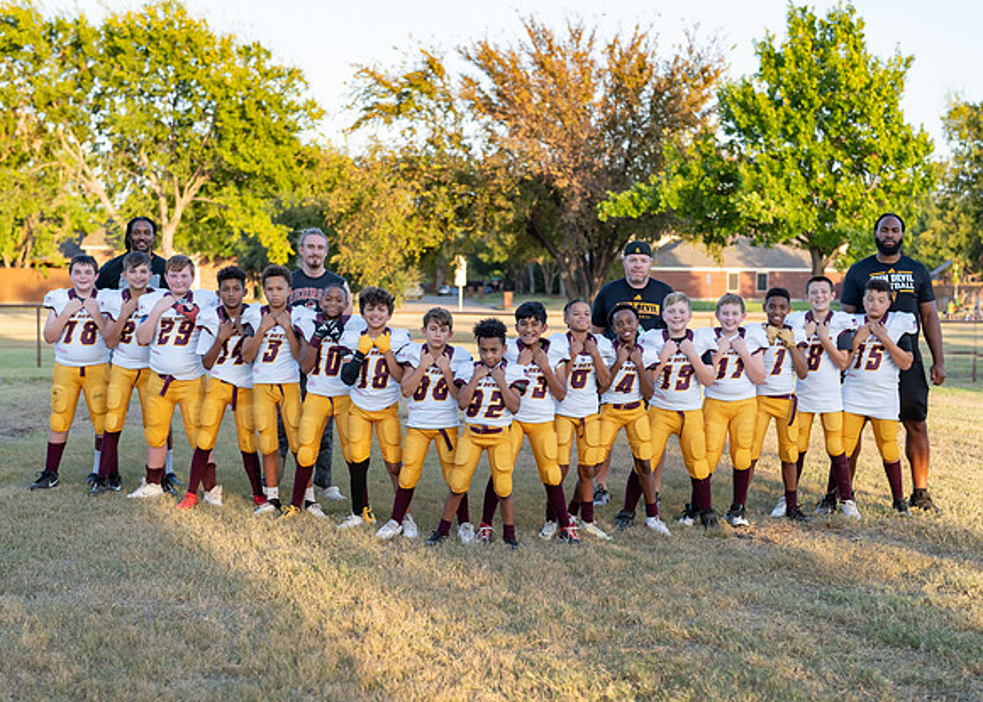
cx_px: 464
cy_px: 387
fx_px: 1672
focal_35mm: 60
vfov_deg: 23.7
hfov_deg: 32.8
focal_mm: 50
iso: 100
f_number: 2.5
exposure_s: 1/400
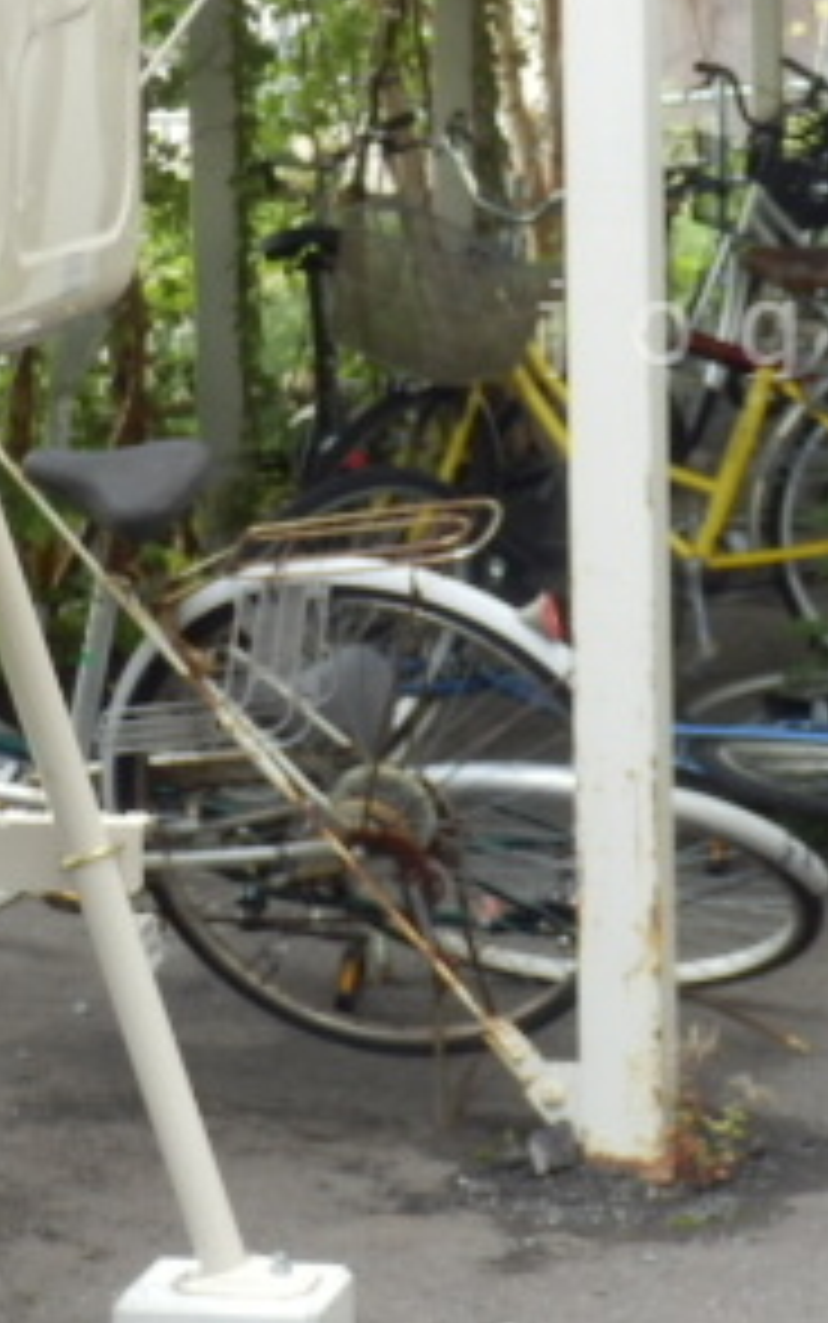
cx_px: 837
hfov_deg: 8.2
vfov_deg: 13.1
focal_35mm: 159
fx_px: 5735
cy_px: 324
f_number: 4.8
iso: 160
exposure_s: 1/80
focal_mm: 12.3
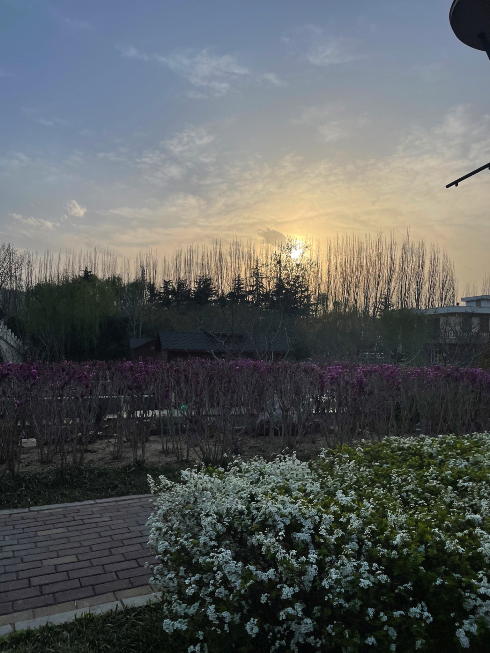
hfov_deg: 53.1
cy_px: 326
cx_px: 245
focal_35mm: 26
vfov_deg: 67.3
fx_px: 491
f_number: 1.6
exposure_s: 1/4000
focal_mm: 4.2
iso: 32
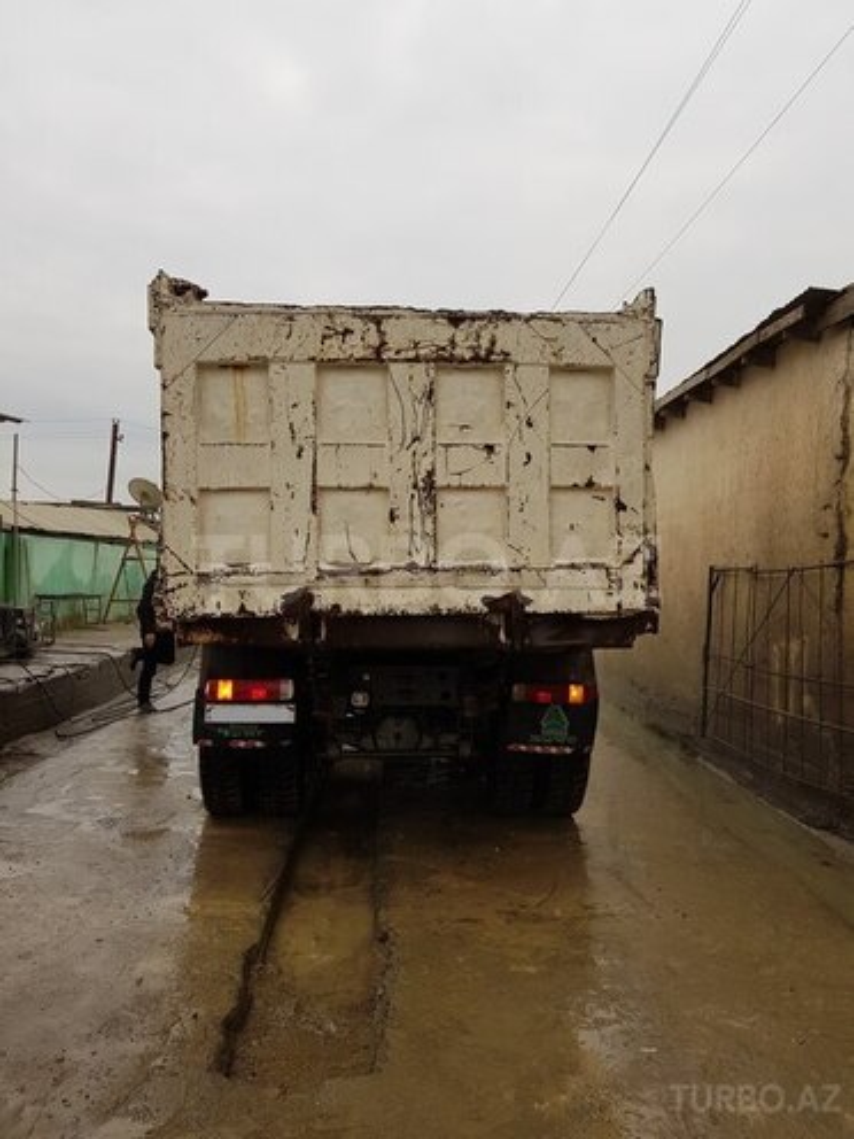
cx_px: 427
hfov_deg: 53.1
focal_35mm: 26
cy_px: 570
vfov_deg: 67.3
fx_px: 855
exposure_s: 1/1472
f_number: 1.7
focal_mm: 4.2
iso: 40
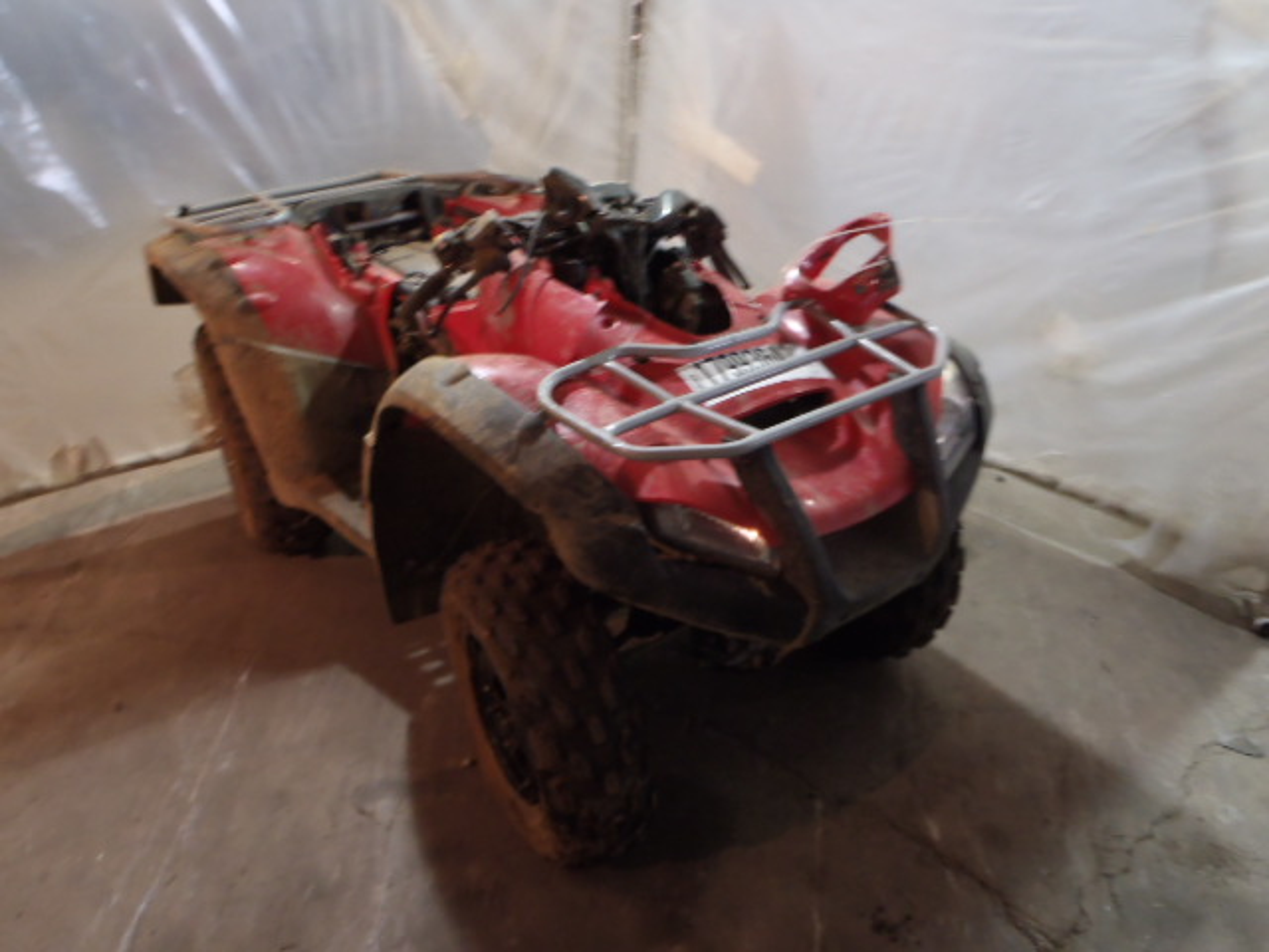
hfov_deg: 63.4
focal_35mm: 28
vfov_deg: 49.7
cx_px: 634
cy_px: 476
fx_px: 1026
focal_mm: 5
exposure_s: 1/6
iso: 200
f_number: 3.5
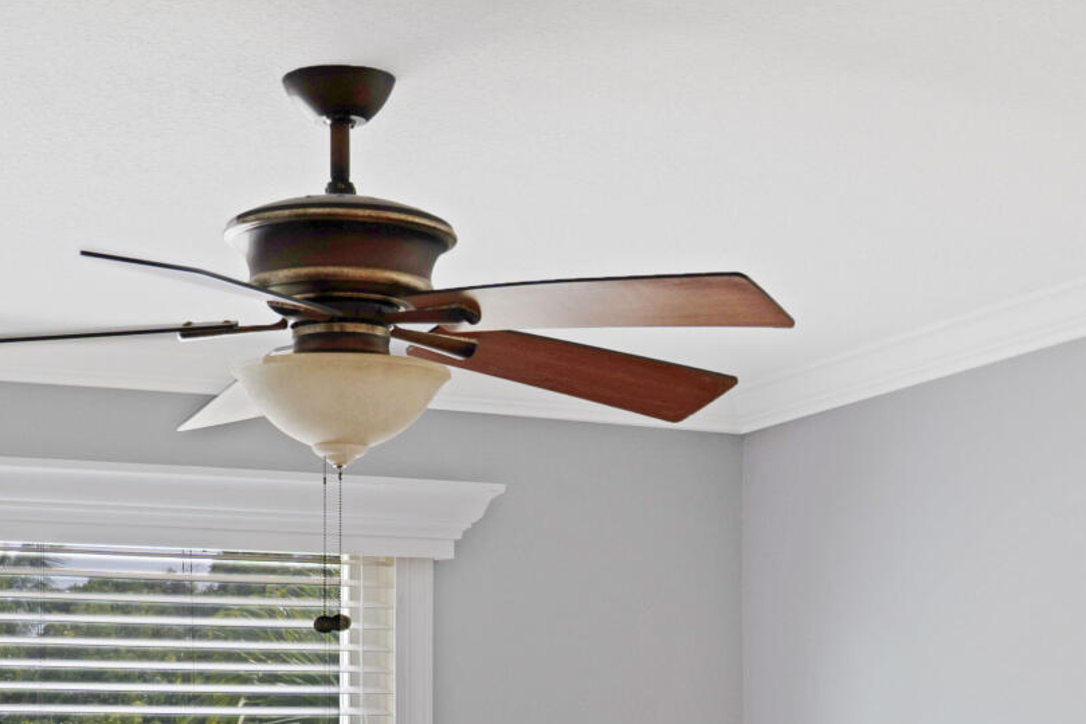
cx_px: 842
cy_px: 1162
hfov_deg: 22.6
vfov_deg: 14.1
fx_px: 2684
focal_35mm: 89
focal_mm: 24
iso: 100
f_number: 8
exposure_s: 1/125
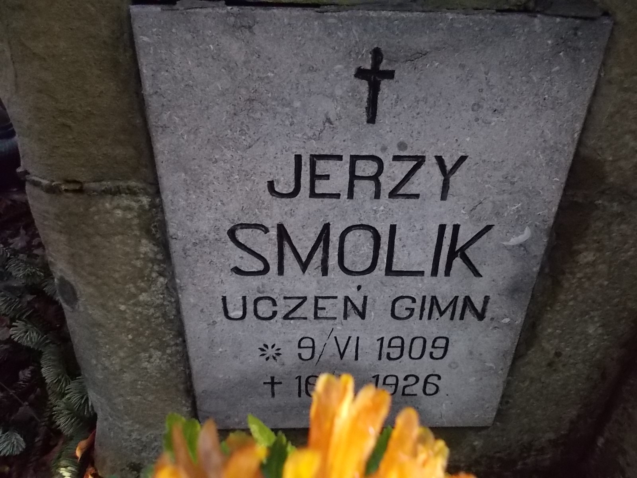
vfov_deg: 53.1
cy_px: 239
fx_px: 478
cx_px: 318
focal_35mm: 26
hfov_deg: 67.3
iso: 400
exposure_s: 1/125
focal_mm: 4.6
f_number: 8
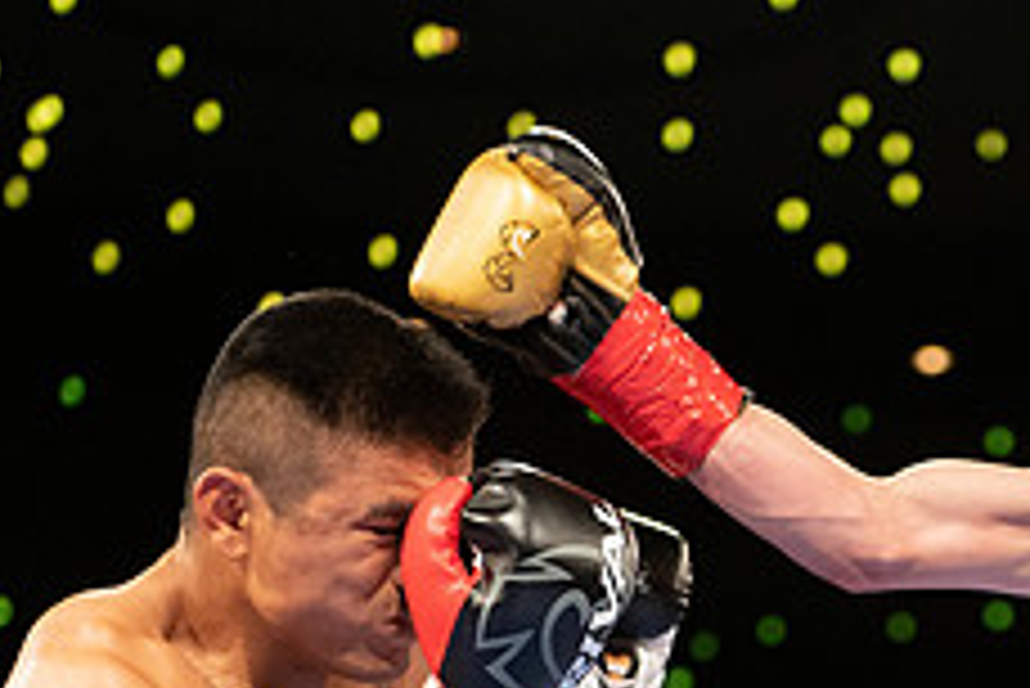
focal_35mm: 177
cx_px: 945
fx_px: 5067
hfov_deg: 11.5
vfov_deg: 7.7
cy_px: 834
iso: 2000
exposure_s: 1/1000
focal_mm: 70
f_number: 2.8
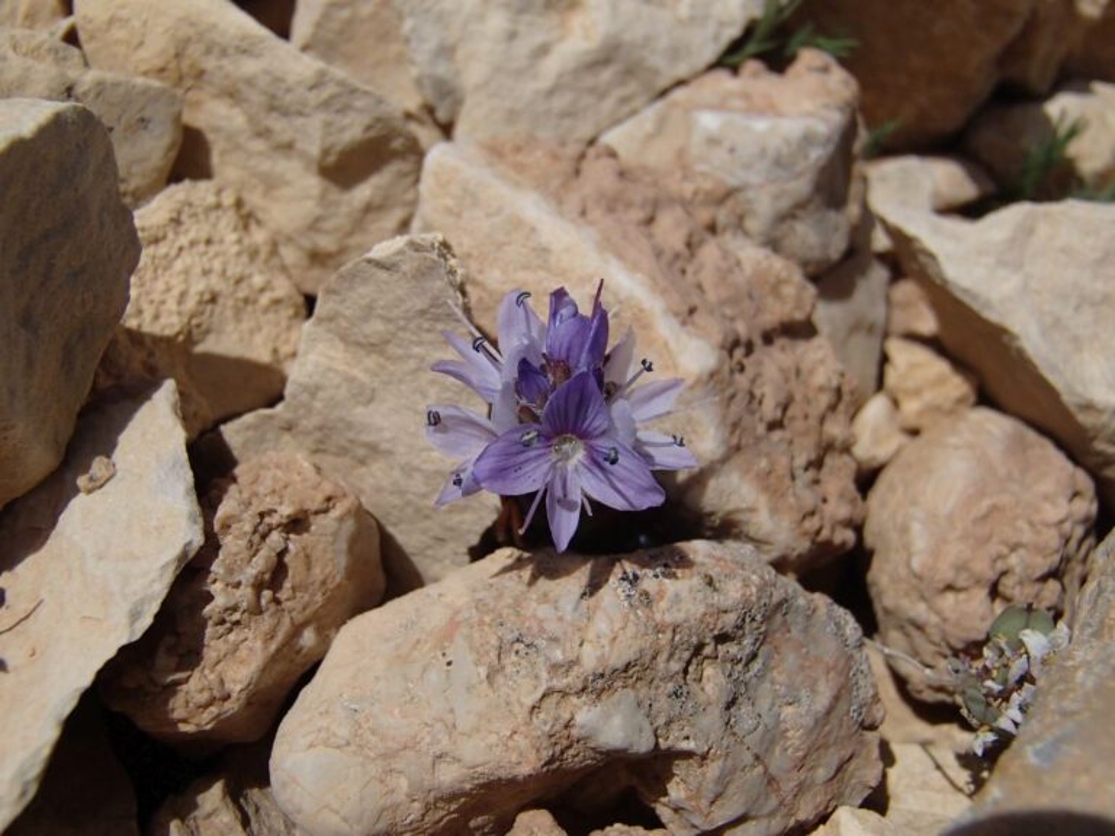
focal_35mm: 37
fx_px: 1192
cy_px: 418
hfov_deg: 50.1
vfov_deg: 38.7
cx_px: 558
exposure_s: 1/320
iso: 100
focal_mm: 6.64
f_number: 13
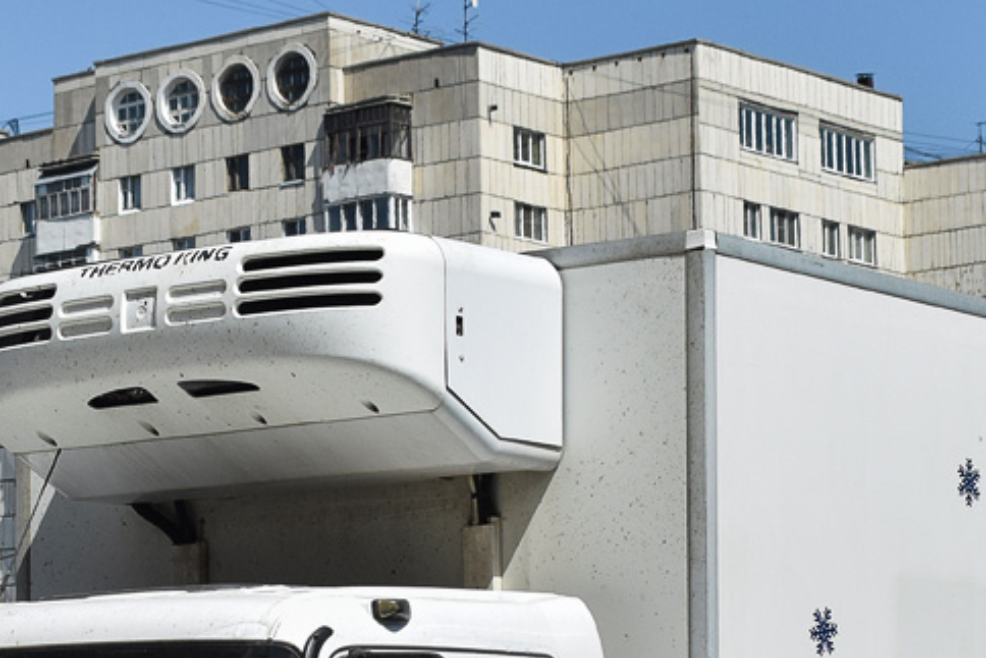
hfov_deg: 17.7
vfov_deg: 11.7
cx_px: 375
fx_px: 3157
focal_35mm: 115
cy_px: 792
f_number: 8
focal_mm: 31
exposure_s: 1/1000
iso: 200
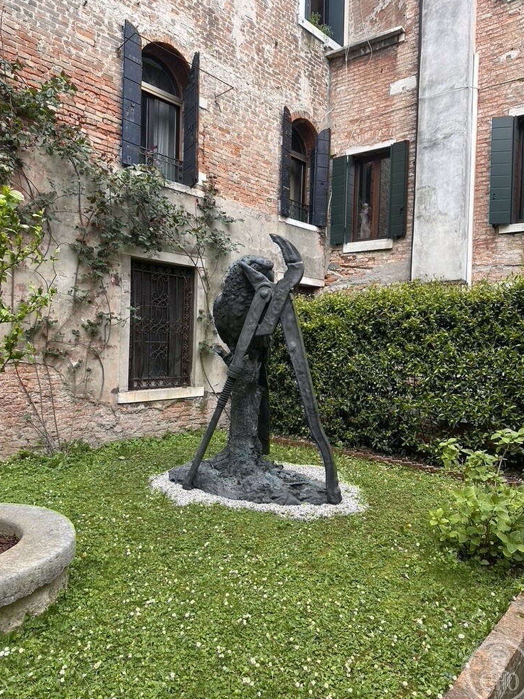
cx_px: 267
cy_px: 349
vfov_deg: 69.4
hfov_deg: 54.9
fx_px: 505
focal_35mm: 25
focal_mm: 6.86
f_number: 1.78
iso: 64
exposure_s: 1/237
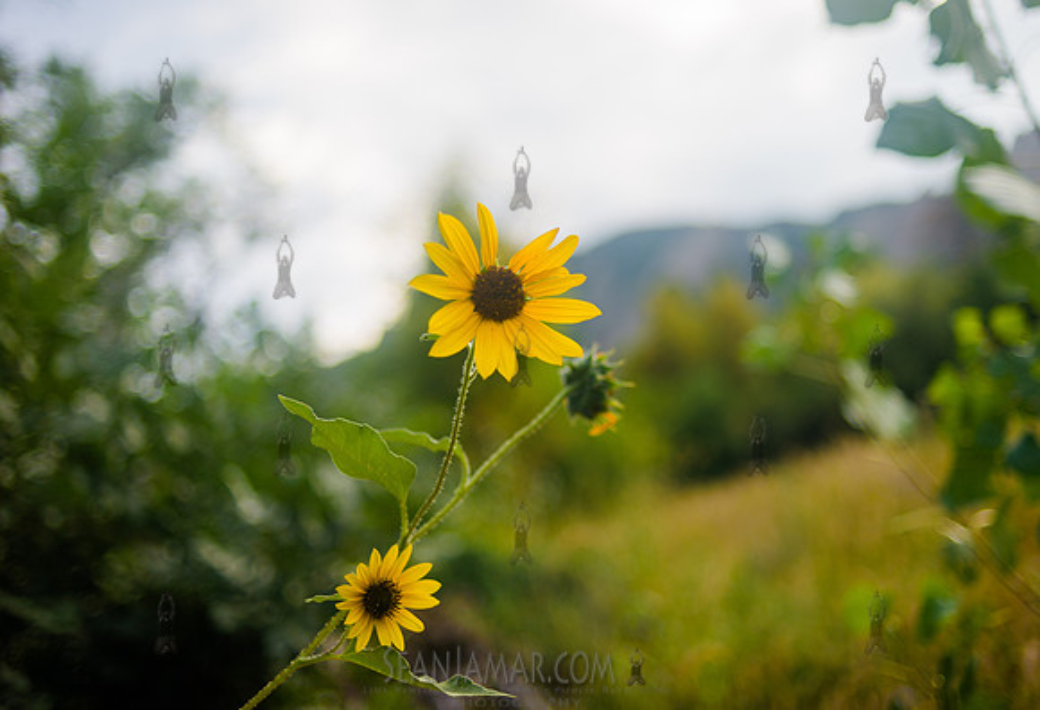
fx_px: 1150
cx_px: 582
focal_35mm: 39
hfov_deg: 48.6
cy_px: 315
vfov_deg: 34.3
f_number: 2
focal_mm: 35
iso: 100
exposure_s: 1/400
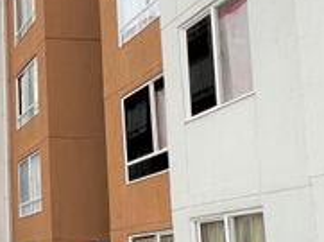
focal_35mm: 48
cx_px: -130
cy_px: 220
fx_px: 448
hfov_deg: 29.2
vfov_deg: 28.9
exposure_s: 1/99
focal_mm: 1.57
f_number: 1.8
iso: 50
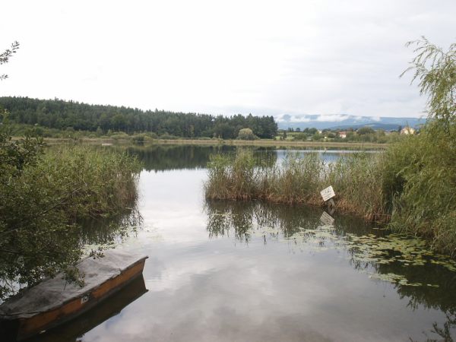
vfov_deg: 40.7
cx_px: 228
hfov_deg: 52.6
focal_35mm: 35
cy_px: 171
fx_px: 461
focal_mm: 7.19
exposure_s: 1/90
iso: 64
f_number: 6.7
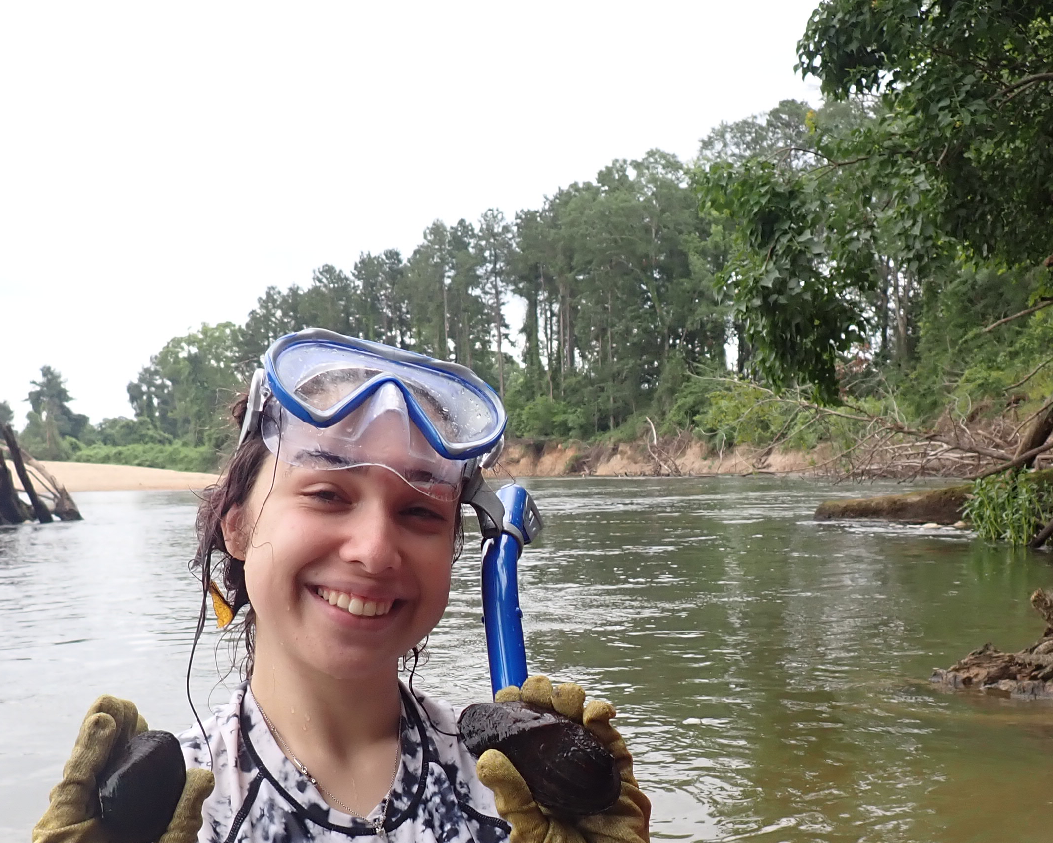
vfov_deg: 32.0
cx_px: 554
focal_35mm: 46
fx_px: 1434
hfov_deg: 40.3
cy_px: 649
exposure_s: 1/250
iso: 100
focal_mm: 4.5
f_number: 2.8
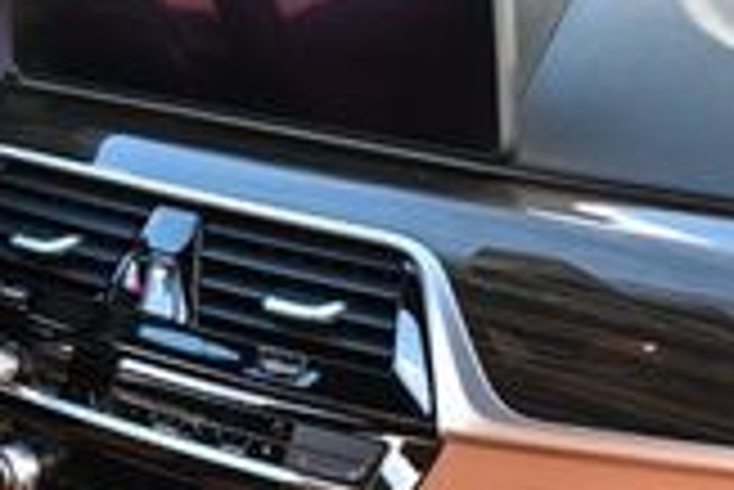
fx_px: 2223
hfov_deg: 18.6
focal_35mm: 109
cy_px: 692
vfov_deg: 12.1
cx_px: 563
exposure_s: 1/250
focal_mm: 18.5
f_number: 4
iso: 280
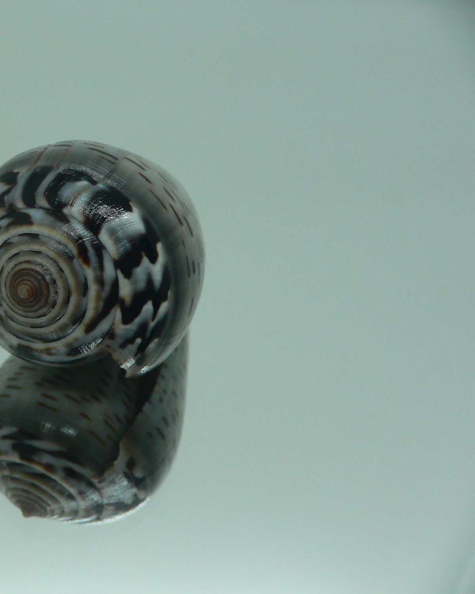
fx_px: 808
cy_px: 294
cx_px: 76
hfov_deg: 31.6
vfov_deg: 40.3
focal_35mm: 46
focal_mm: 4.6
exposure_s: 1/60
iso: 80
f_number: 2.8
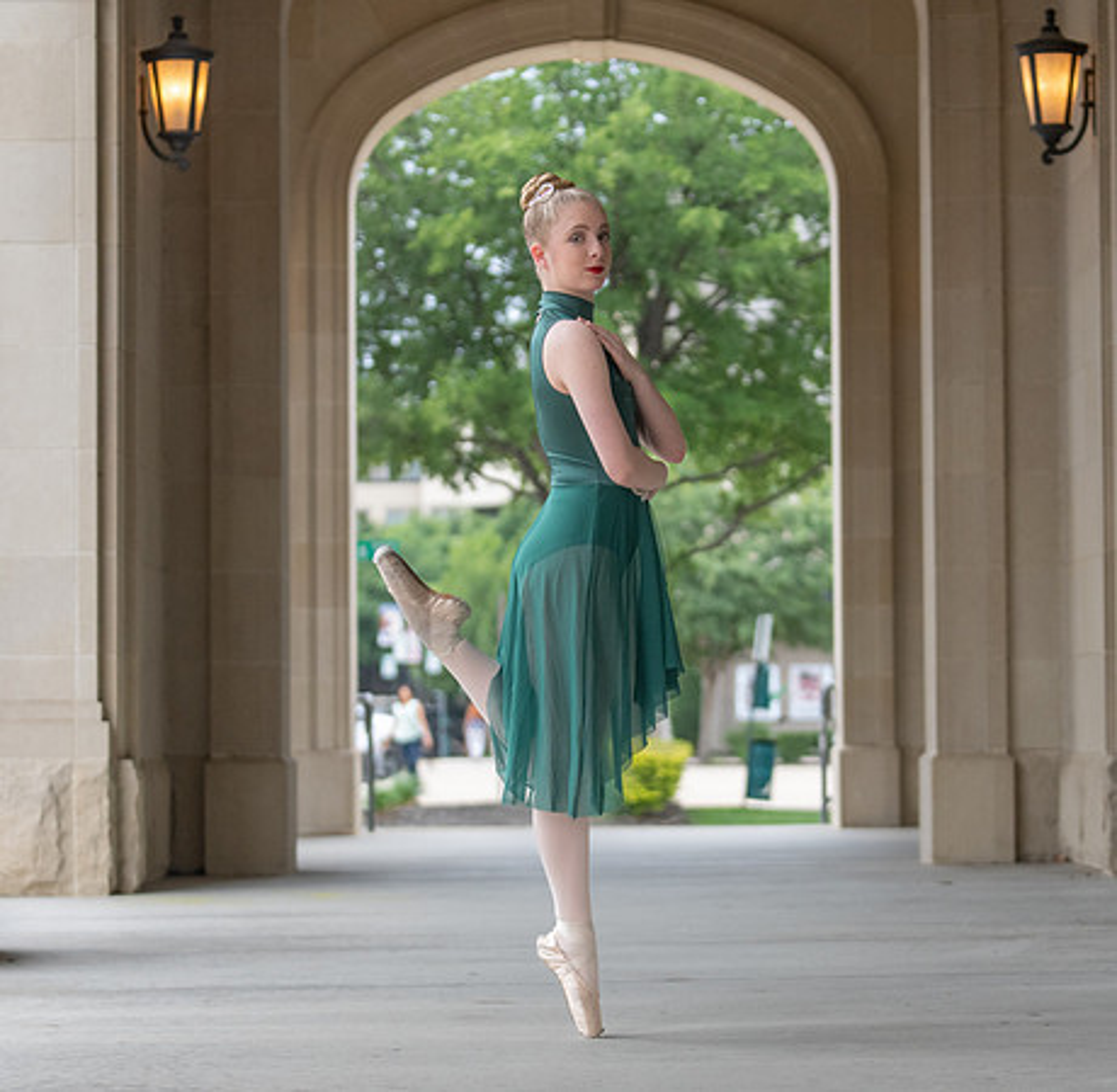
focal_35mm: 100
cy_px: 585
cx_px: 597
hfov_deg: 17.5
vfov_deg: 17.2
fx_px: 3619
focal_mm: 70
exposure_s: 1/1000
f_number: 2.8
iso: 1000
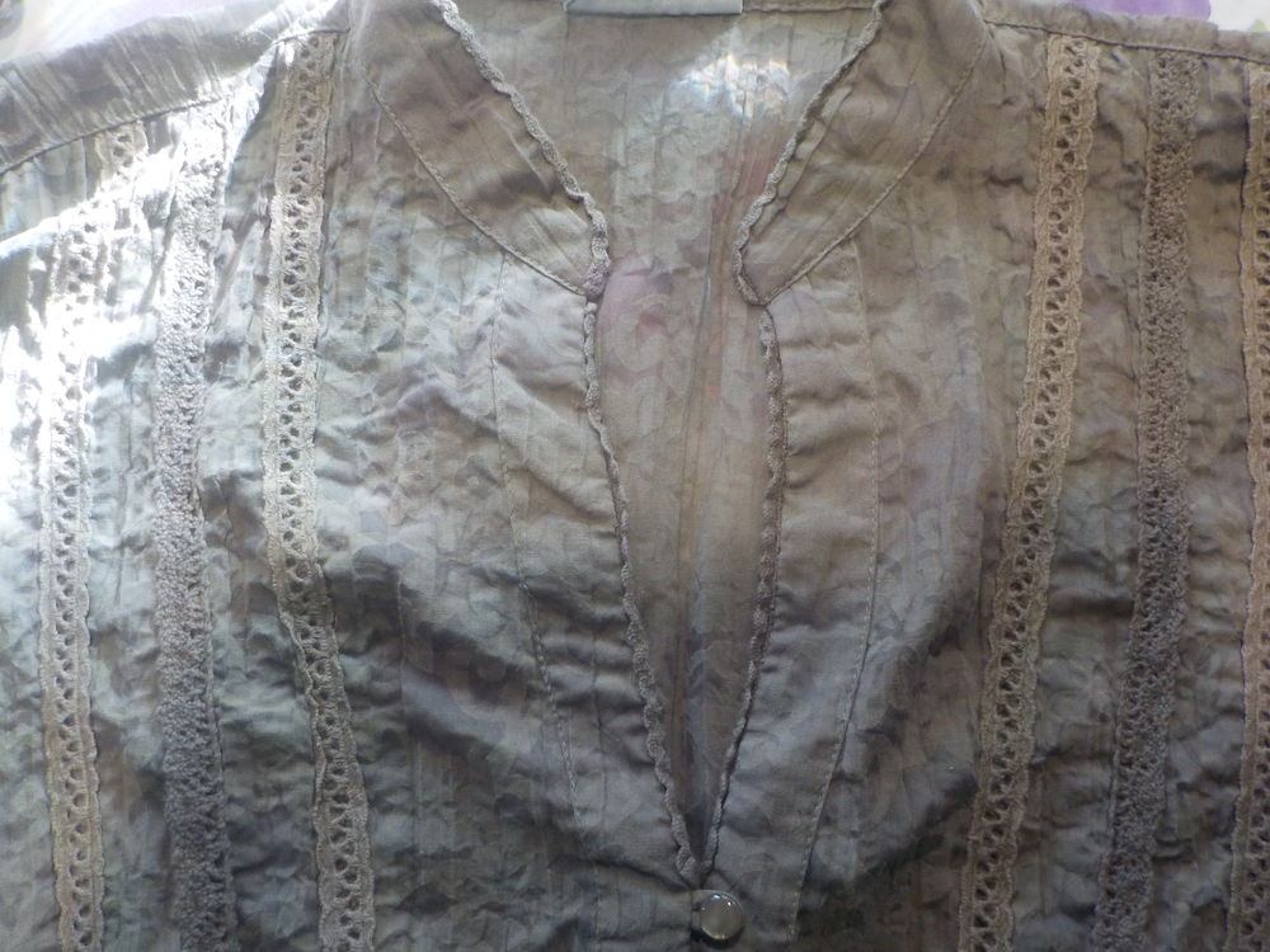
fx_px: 1101
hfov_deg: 60.0
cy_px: 476
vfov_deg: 46.8
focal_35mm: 30
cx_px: 635
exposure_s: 1/30
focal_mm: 4.1
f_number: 3.3
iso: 280
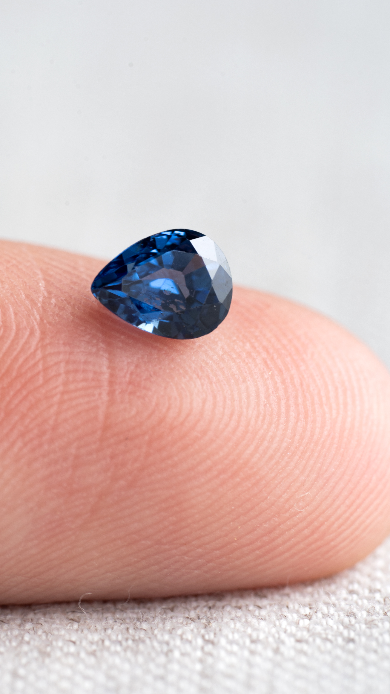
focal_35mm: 111
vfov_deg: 19.3
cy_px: 326
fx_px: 2041
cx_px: 150
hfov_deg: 10.9
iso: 100
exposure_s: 1/6
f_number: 8
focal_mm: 90
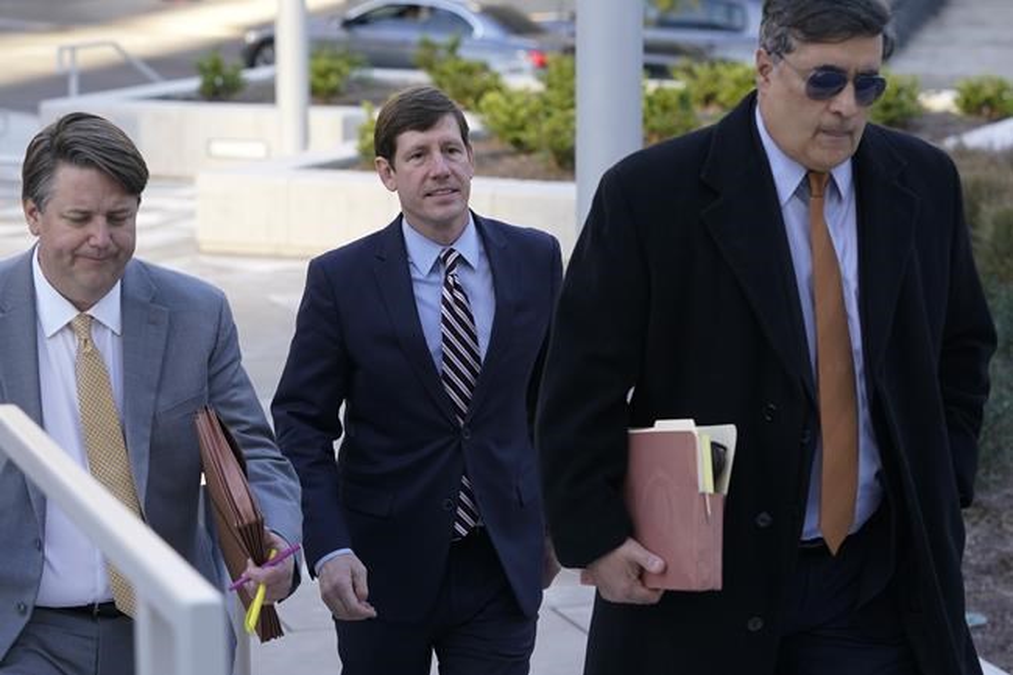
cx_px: 506
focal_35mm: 81
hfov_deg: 25.1
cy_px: 338
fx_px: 2279
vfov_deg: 16.8
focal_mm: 81
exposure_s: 1/1000
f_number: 4
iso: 1250
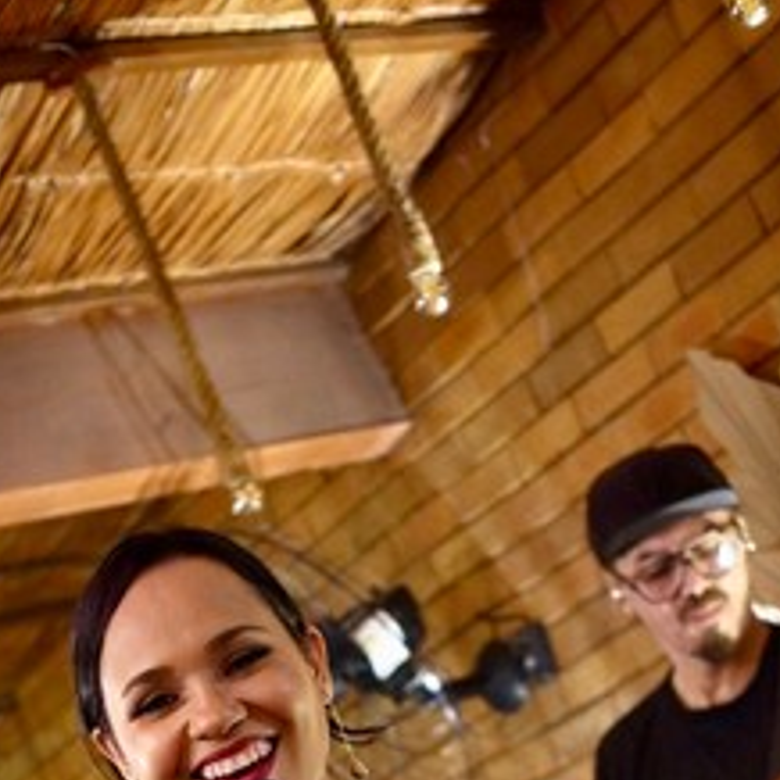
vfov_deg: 15.5
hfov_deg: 17.0
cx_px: 267
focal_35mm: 102
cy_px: 1202
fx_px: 2610
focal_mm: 25
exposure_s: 1/100
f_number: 1.7
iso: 1250
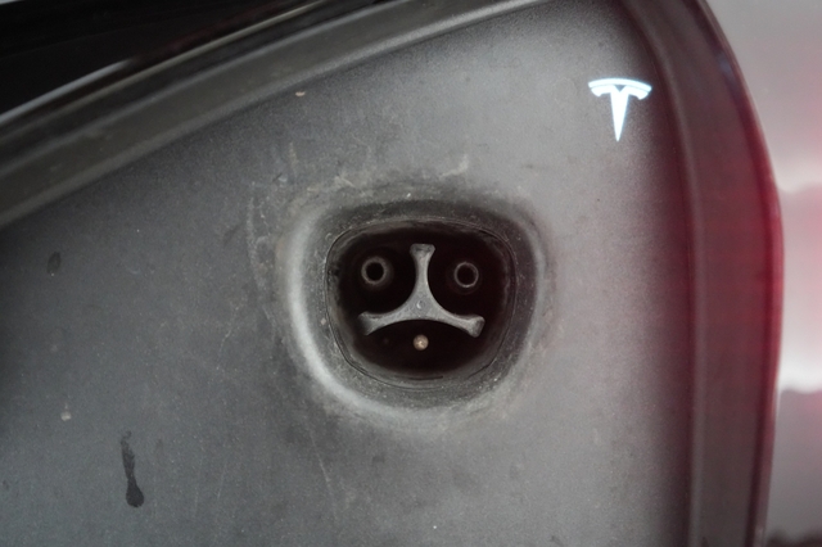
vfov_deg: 51.2
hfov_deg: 71.5
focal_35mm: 25
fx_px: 571
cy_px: 274
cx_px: 411
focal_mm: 25
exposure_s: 1/100
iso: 12800
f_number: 4.5
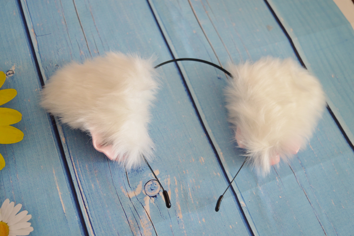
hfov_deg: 42.4
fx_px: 457
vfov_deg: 28.9
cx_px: 177
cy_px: 118
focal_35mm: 46
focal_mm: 31
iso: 400
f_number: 4.5
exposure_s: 1/80
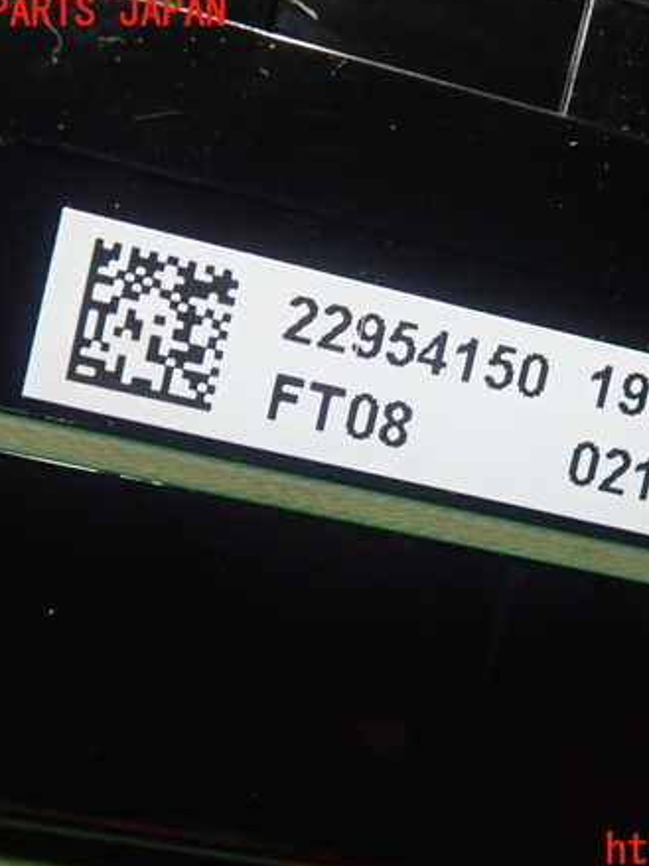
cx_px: 460
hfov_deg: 34.6
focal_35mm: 41
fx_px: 1025
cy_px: 432
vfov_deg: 45.8
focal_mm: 5.5
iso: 500
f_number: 2.3
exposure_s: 1/125
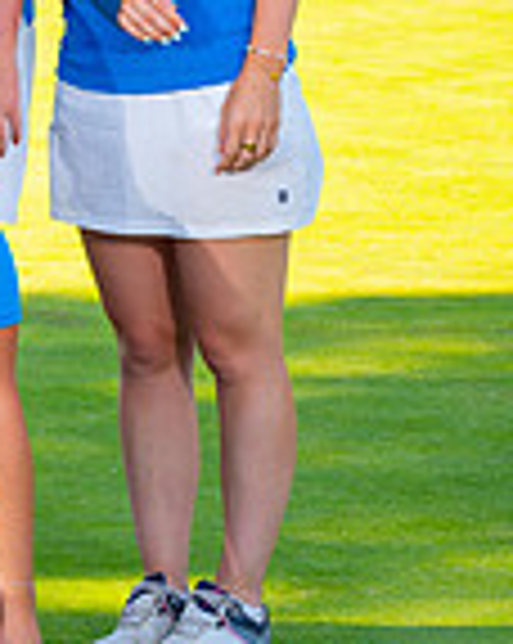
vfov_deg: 9.3
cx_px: -666
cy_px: 2
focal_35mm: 206
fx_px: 3918
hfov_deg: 7.1
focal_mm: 54
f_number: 9
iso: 100
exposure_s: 1/60
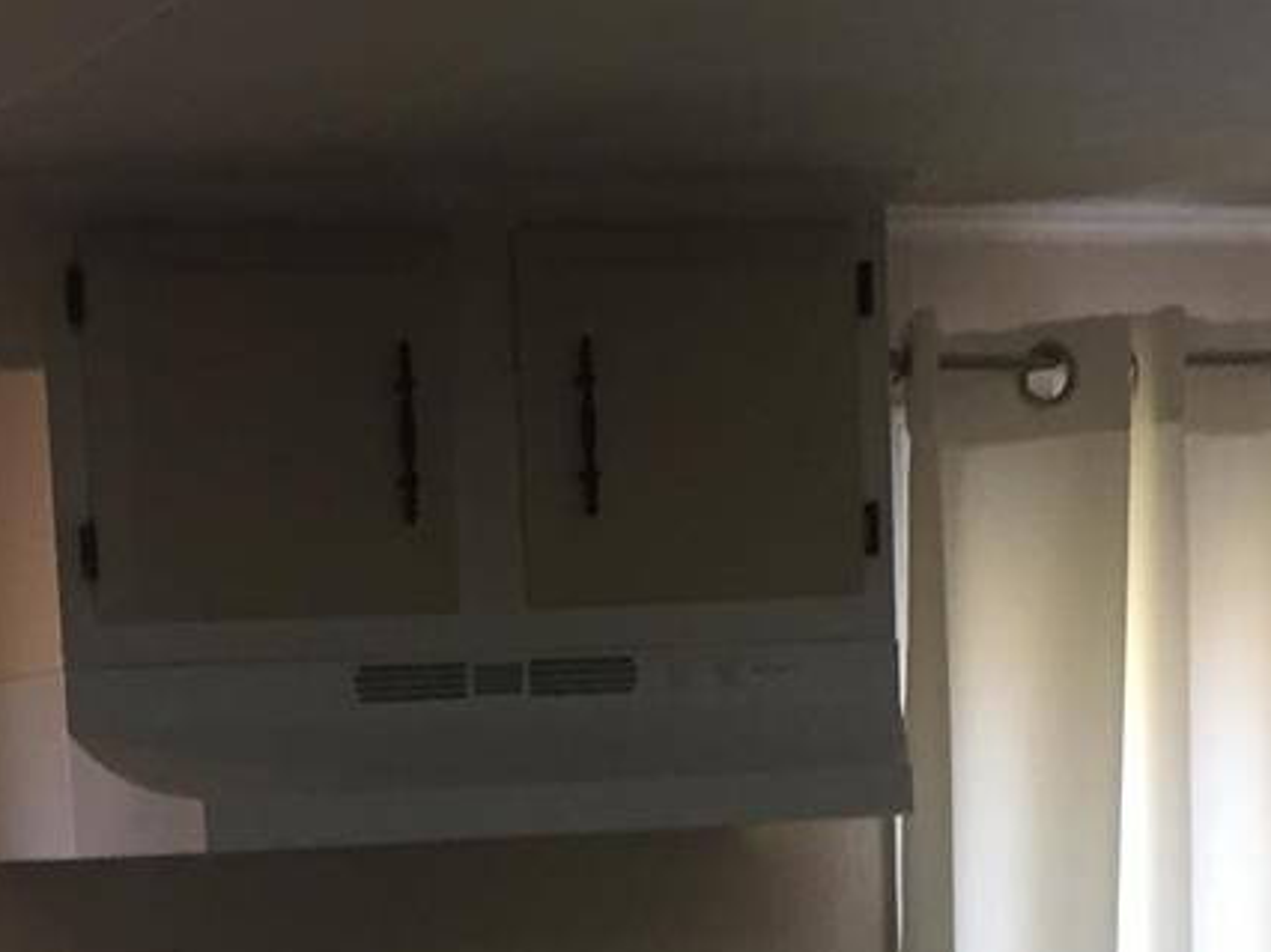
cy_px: 1450
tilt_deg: -8.5
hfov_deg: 17.9
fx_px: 4000
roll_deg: +2.7
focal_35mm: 109
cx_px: 269
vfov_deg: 12.8
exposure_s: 1/30
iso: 100
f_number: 2.2
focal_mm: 4.15
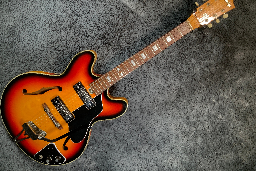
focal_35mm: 35
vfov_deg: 37.8
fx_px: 249
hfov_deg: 54.4
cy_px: 80
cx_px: 124
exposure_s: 1/120
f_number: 1.8
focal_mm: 3
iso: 40
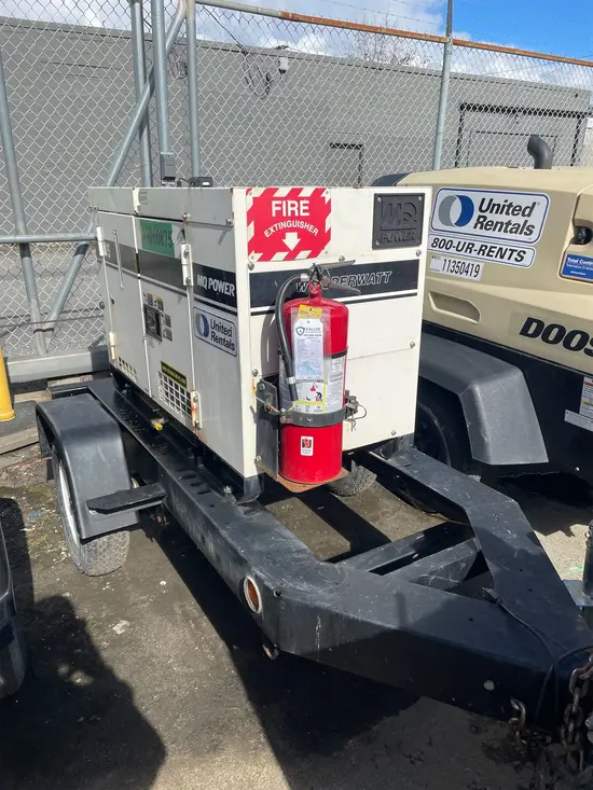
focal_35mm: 26
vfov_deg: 67.3
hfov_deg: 53.1
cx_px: 296
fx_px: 594
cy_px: 395
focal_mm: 4.2
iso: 32
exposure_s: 1/4292
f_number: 1.6
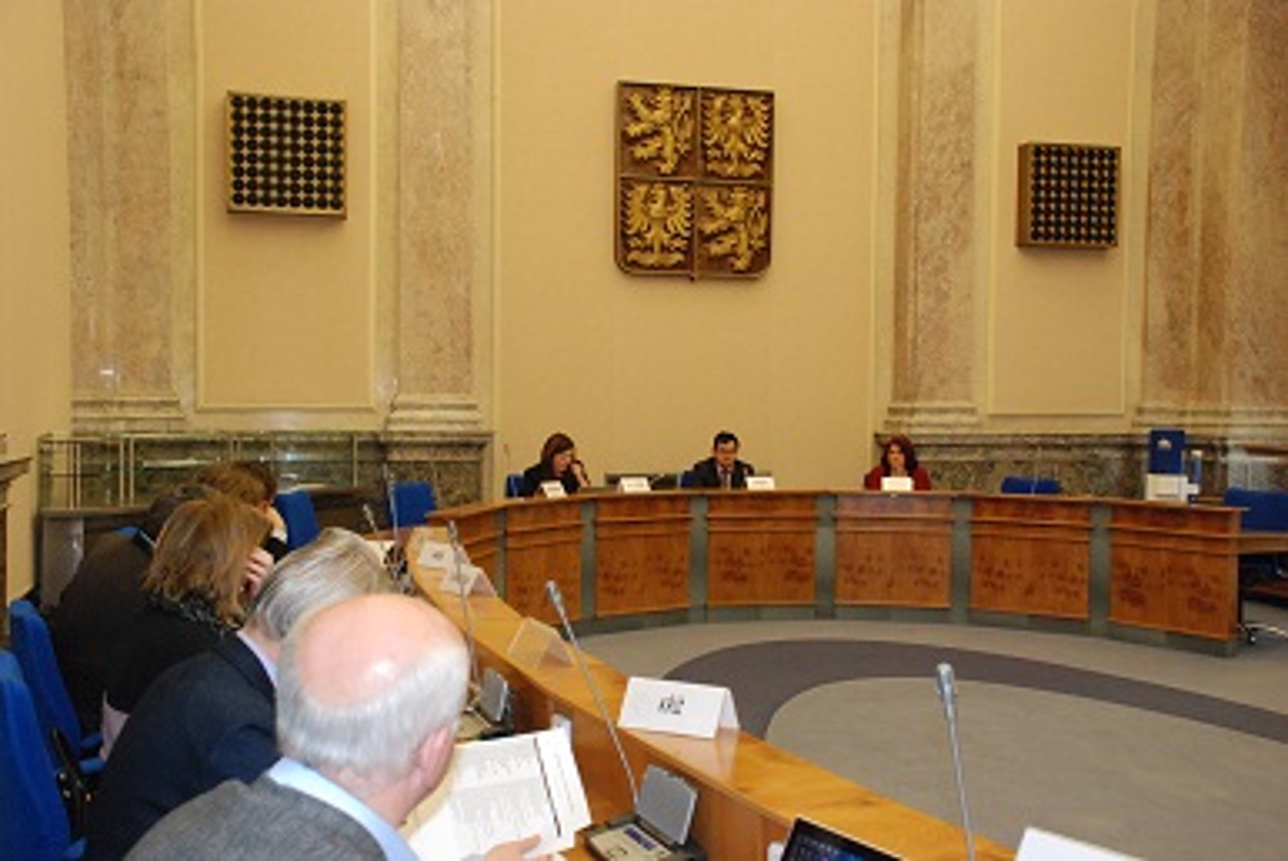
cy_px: 430
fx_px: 1396
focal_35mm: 39
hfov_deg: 49.5
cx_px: 644
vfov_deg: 34.3
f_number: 5.6
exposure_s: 1/60
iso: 1600
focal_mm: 26
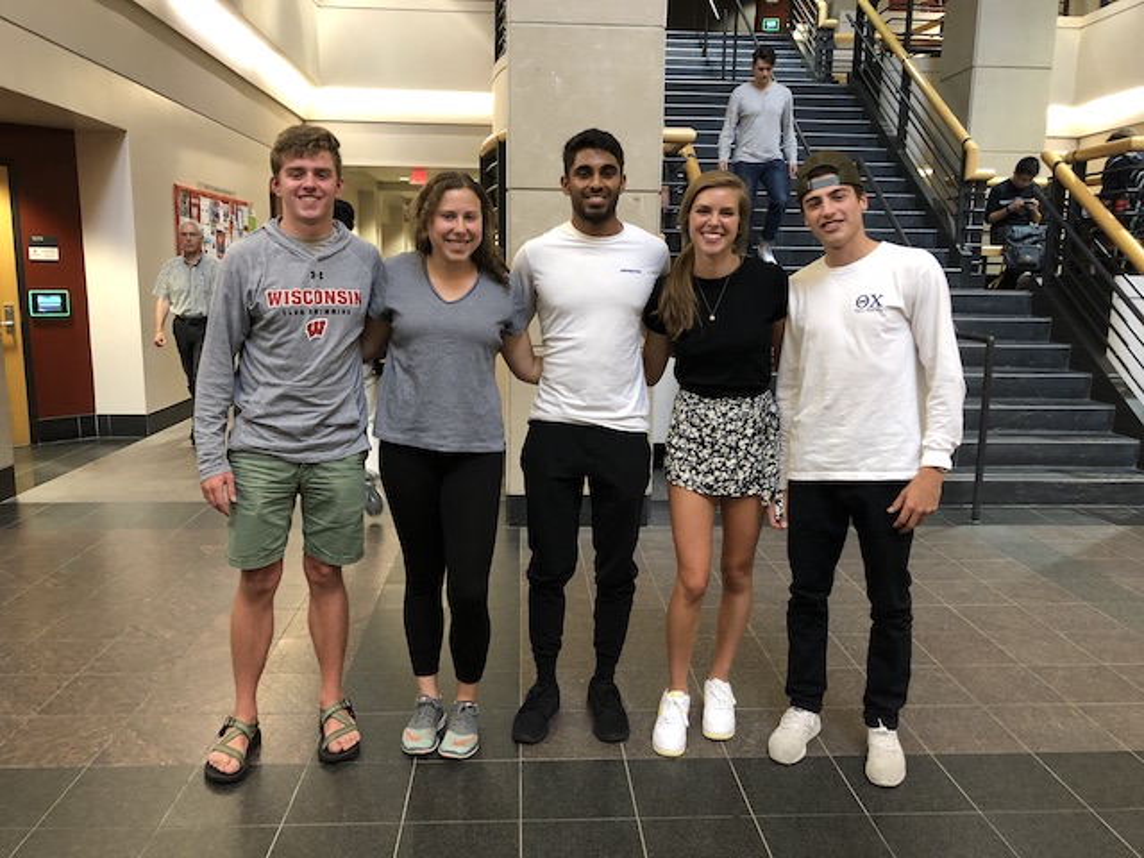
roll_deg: +0.0
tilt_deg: -10.7
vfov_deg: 49.7
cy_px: 429
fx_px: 925
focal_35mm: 28
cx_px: 572
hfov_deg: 63.4
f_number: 1.8
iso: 100
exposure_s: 1/13
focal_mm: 4
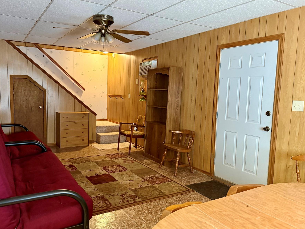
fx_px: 247
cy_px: 118
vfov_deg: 49.8
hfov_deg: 63.3
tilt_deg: -5.8
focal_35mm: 28
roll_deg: -1.2
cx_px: 138
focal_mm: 6.76
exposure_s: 1/40
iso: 640
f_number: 1.78
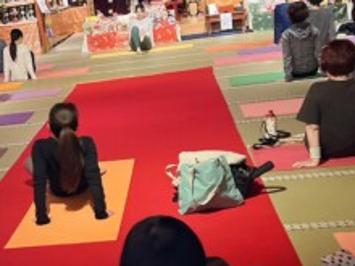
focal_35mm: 71
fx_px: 728
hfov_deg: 27.1
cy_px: 172
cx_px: 92
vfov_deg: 20.7
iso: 640
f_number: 1.5
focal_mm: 5.7
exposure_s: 1/30
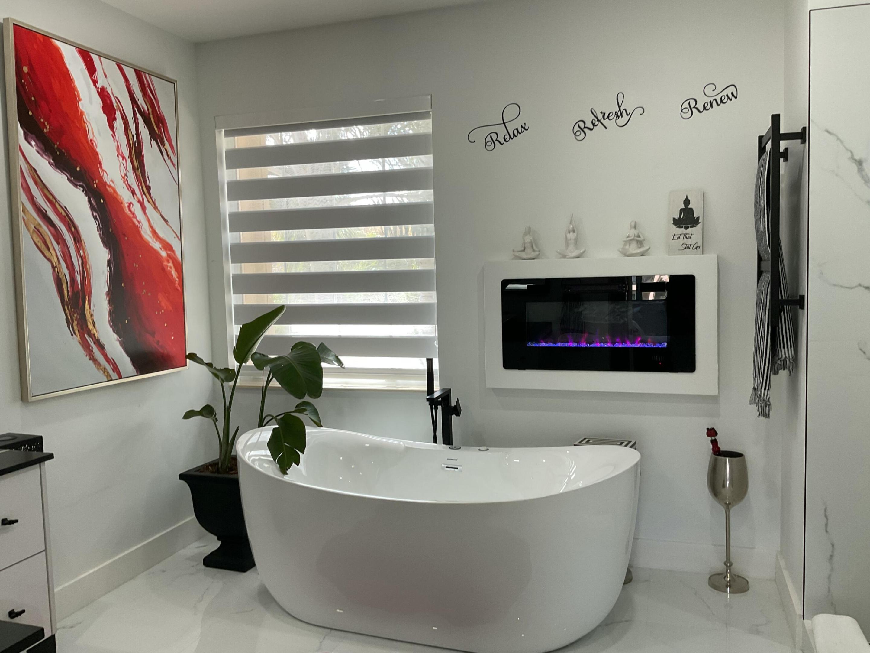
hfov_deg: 61.7
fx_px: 729
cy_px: 326
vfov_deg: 48.2
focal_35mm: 29
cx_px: 435
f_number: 1.8
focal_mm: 3
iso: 40
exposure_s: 1/60
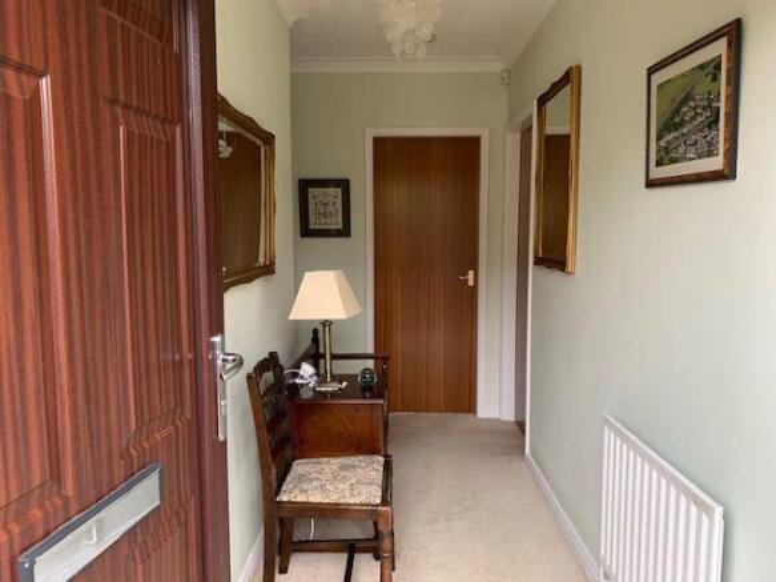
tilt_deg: -6.2
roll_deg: +0.2
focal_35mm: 26
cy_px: 291
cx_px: 388
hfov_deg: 67.3
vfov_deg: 53.0
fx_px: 583
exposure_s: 1/52
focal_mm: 4.25
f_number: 1.8
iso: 400
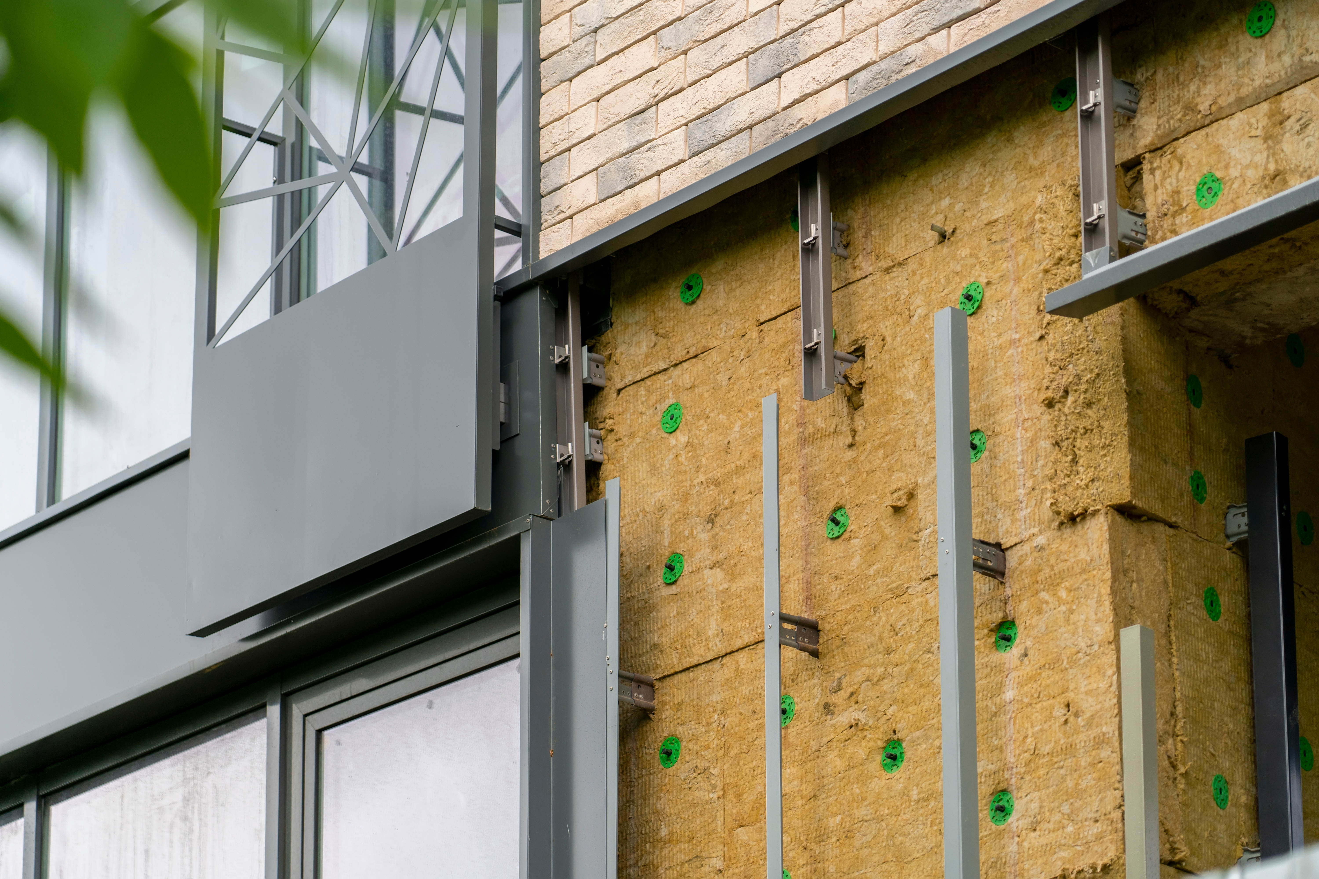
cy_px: 440
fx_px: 3847
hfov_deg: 19.5
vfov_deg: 13.0
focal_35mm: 105
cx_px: 660
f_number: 4
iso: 200
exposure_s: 1/640
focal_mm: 105
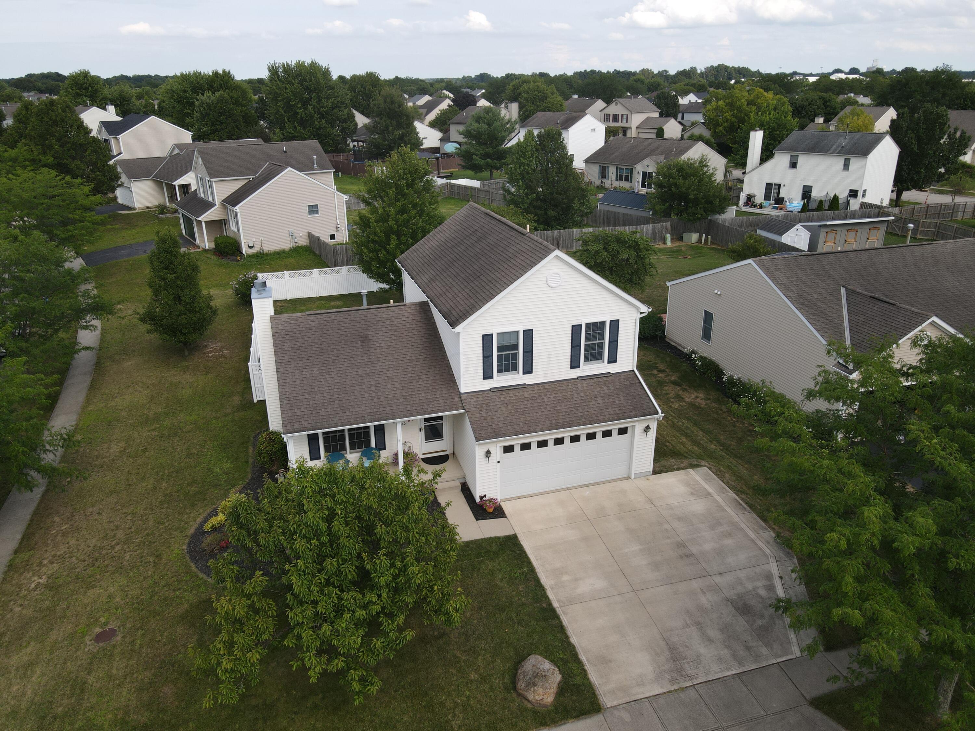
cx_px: 488
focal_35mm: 24
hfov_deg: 71.6
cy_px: 366
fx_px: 676
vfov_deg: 56.8
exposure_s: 1/400
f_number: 2.8
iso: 100
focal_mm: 4.5
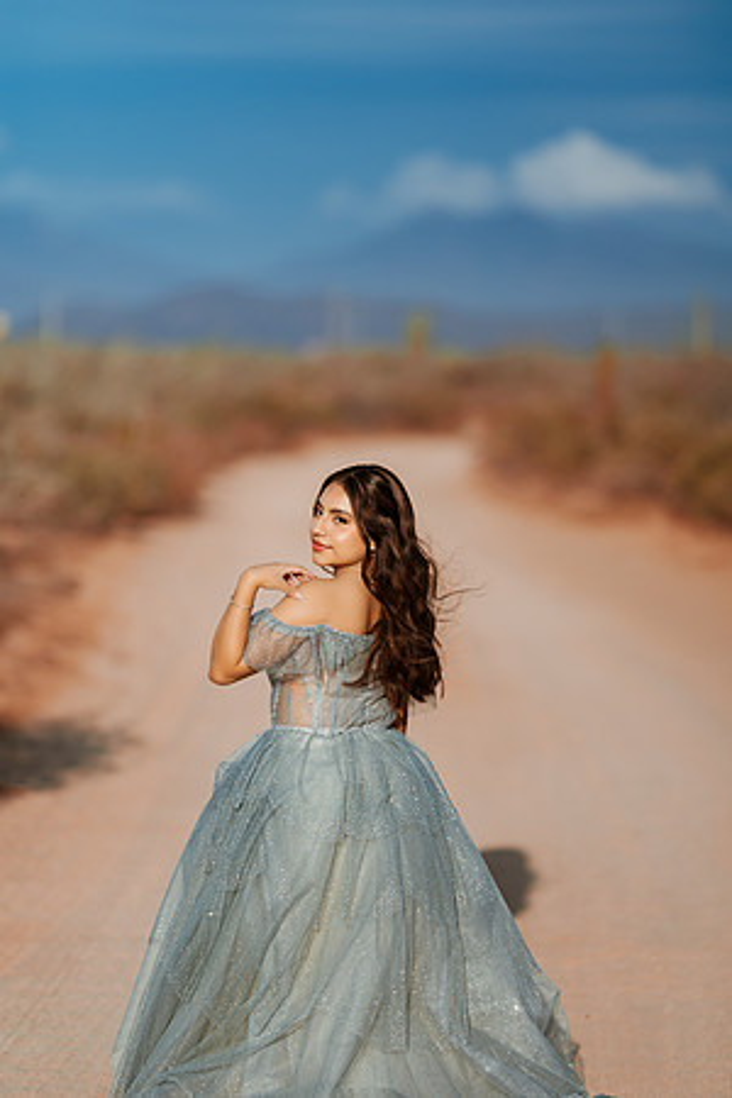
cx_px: 366
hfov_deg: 10.2
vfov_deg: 15.2
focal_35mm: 135
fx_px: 4117
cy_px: 549
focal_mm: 135
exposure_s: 1/8000
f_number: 1.8
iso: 100
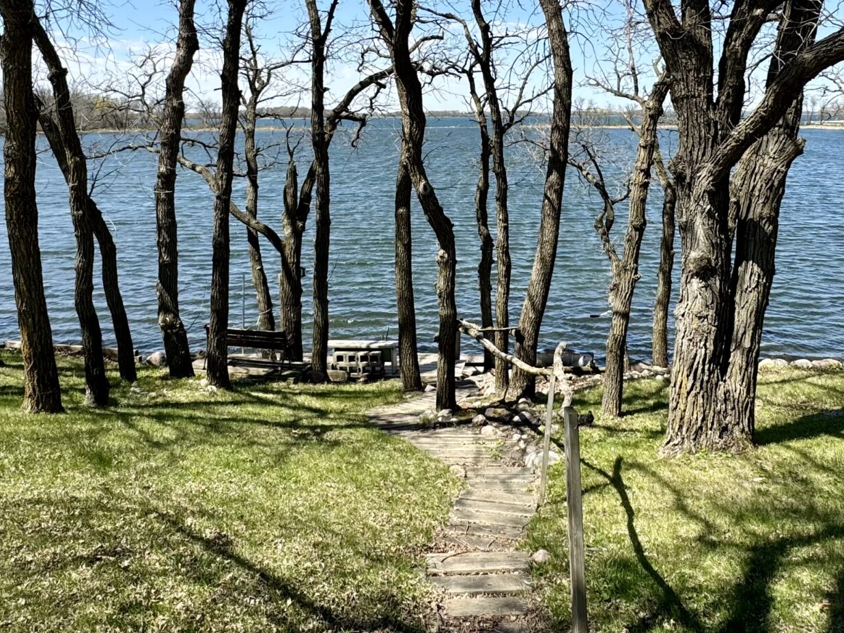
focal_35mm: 29
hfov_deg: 61.5
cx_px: 466
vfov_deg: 46.8
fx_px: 707
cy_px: 171
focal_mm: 2.22
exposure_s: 1/1217
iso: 50
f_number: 2.2
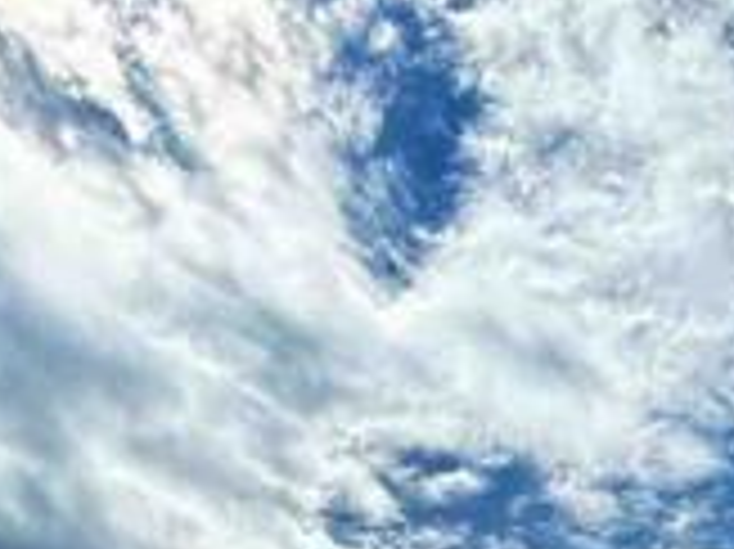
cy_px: 1575
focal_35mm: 88
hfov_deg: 21.0
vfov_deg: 11.4
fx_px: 1865
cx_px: 838
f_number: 2.2
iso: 20
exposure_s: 1/2717
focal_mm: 2.22
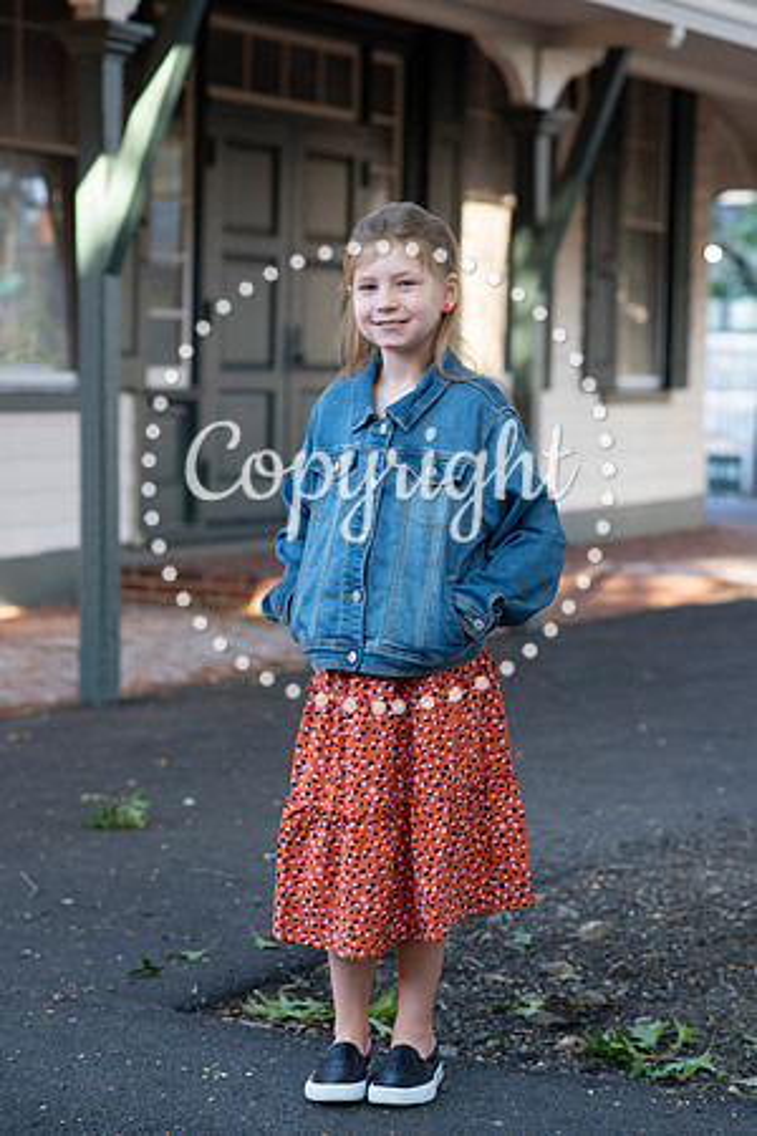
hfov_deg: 16.1
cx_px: 378
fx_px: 2681
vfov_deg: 23.9
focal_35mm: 85
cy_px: 568
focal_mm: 85
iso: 640
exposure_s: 1/320
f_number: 4
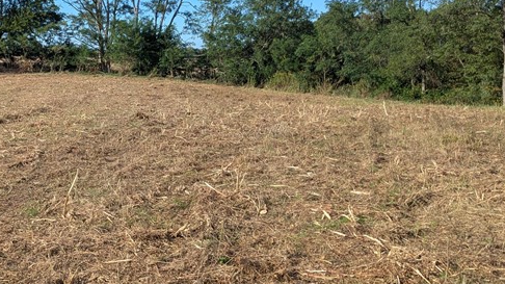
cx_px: 139
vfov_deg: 21.8
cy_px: 121
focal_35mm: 55
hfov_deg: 37.1
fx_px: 736
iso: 45
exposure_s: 1/1618
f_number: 1.85
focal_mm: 6.81
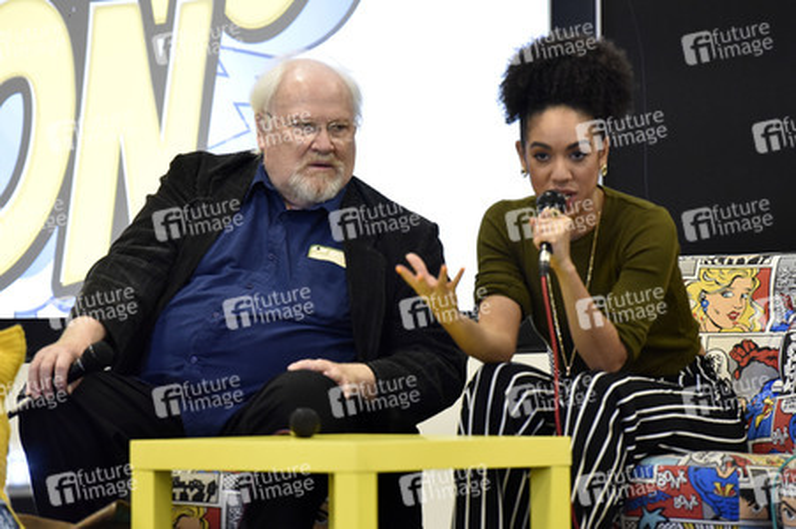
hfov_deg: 10.3
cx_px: 398
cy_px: 264
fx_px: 4419
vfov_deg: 6.9
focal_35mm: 200
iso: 4500
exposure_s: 1/125
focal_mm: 200
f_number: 3.5
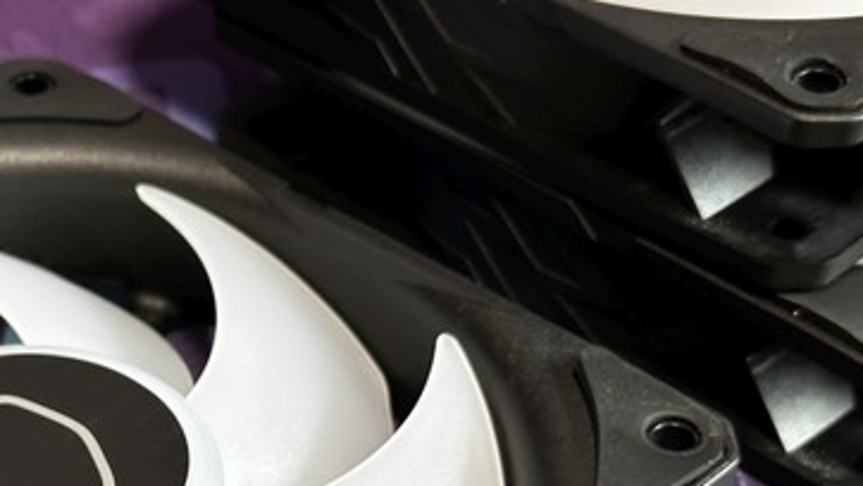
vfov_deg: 11.4
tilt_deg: -45.0
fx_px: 2381
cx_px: 184
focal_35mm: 104
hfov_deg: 20.3
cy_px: 581
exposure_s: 1/62
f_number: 1.78
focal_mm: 6.86
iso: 80
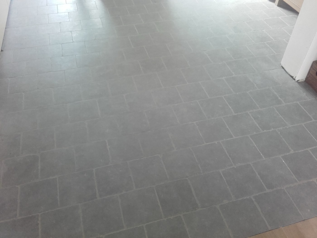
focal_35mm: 31
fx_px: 284
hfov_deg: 58.4
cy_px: 119
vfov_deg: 45.4
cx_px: 158
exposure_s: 1/33
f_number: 2.2
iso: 130
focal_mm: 3.31
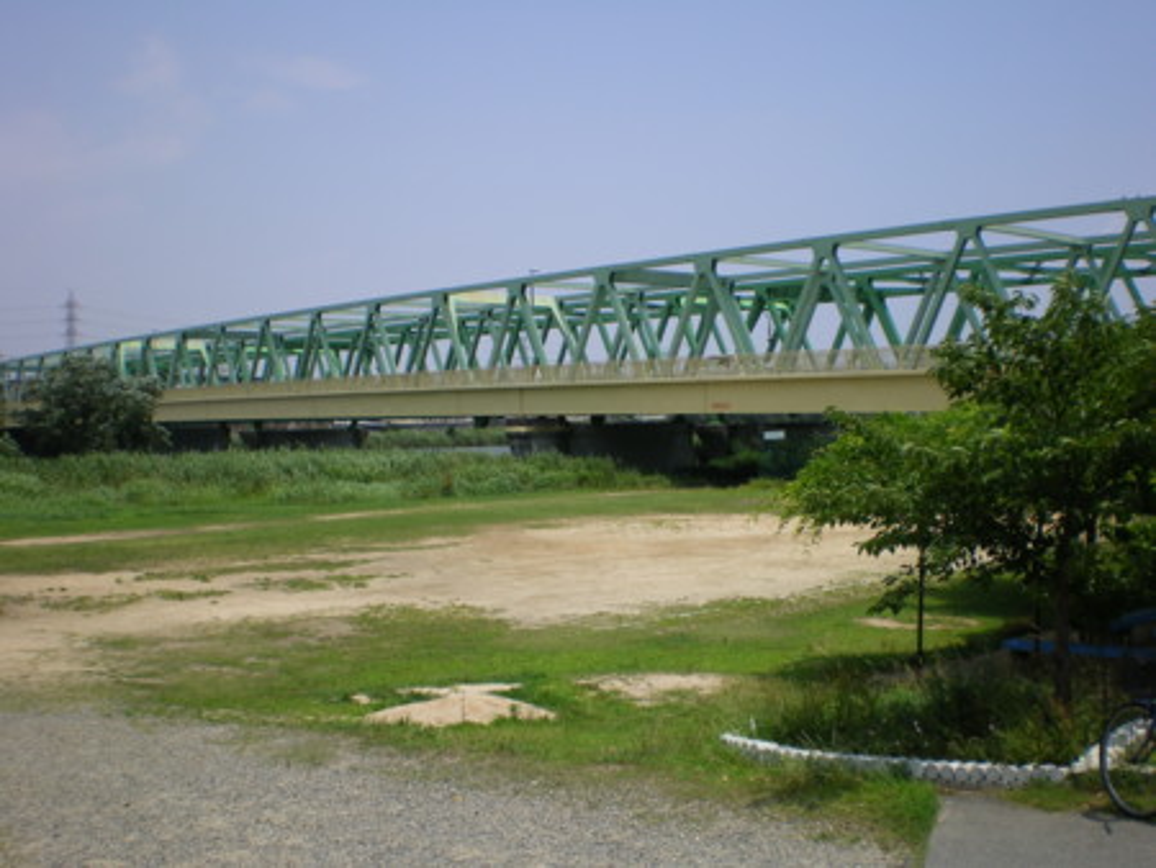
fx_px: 1270
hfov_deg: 49.0
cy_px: 434
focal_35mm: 38
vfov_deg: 37.8
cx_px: 578
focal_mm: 6.3
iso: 64
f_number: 4.6
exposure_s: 1/500
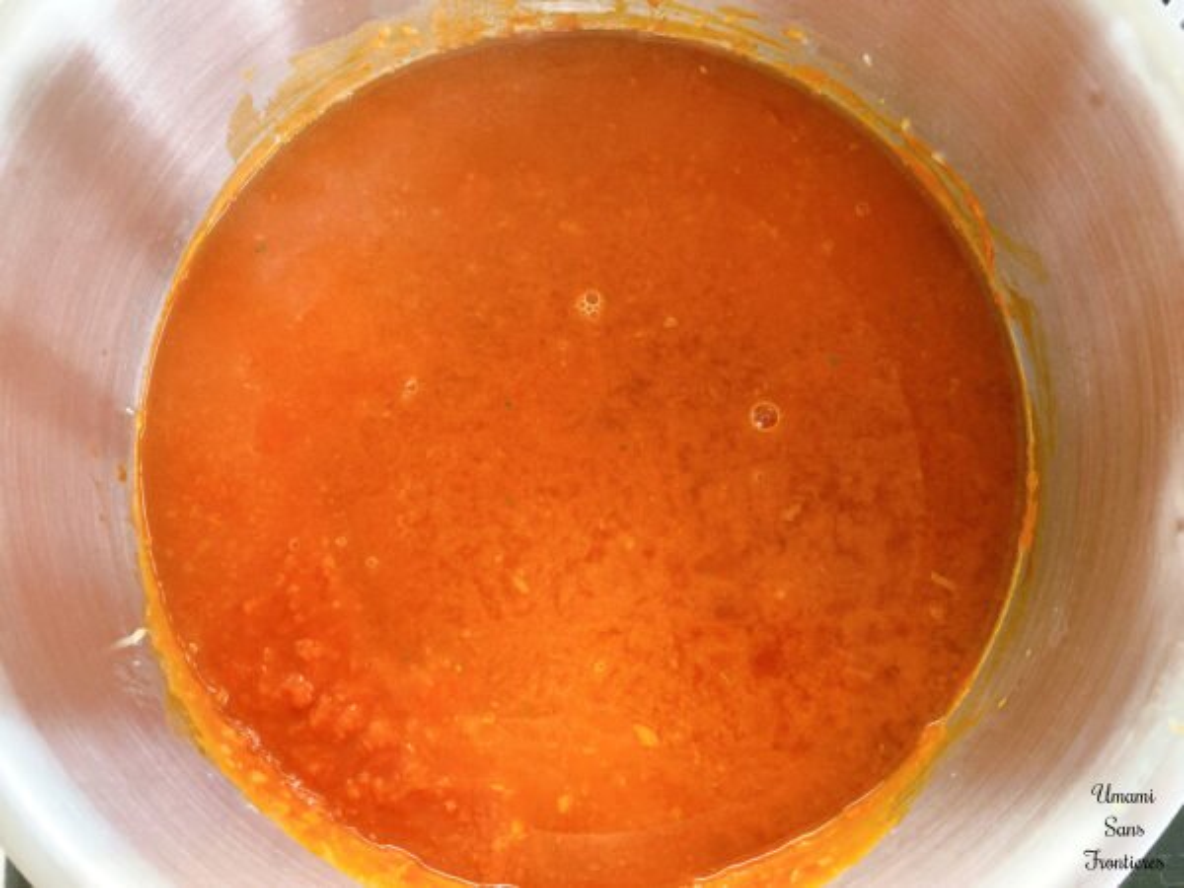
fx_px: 958
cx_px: 592
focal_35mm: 28
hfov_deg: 63.4
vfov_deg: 49.7
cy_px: 444
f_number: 1.8
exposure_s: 1/50
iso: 250
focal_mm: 3.99
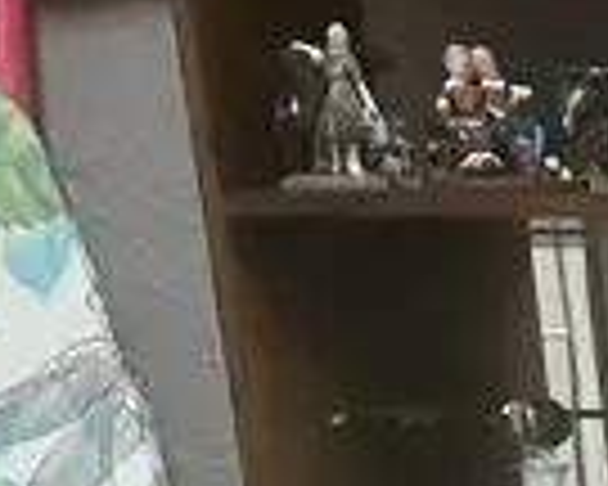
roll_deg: +0.3
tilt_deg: -23.0
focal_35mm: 207
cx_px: 1666
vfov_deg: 5.9
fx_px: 3725
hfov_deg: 8.2
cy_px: 2182
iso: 80
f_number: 1.8
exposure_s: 1/50
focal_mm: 3.99
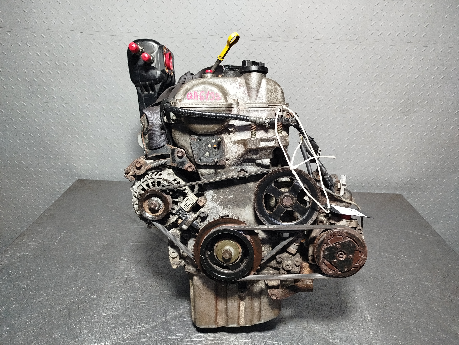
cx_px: 230
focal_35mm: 24
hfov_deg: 71.6
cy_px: 172
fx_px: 318
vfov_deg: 56.8
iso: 160
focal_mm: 5.31
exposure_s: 1/50
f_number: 1.7
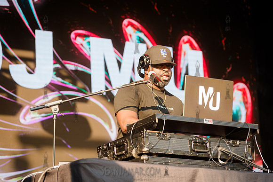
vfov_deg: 10.2
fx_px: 1024
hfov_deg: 15.2
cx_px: 136
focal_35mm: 135
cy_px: 91
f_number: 4.5
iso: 500
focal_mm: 135
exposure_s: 1/320
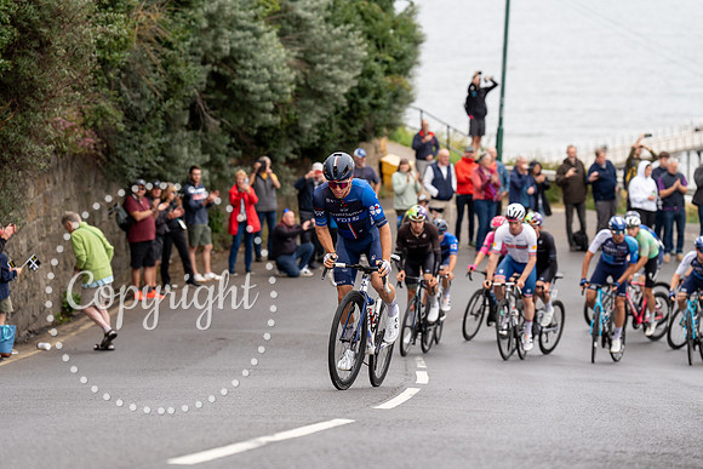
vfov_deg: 10.1
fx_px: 2656
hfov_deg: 15.1
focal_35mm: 136
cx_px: 352
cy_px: 234
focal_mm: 136
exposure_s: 1/1000
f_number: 3.5
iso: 320
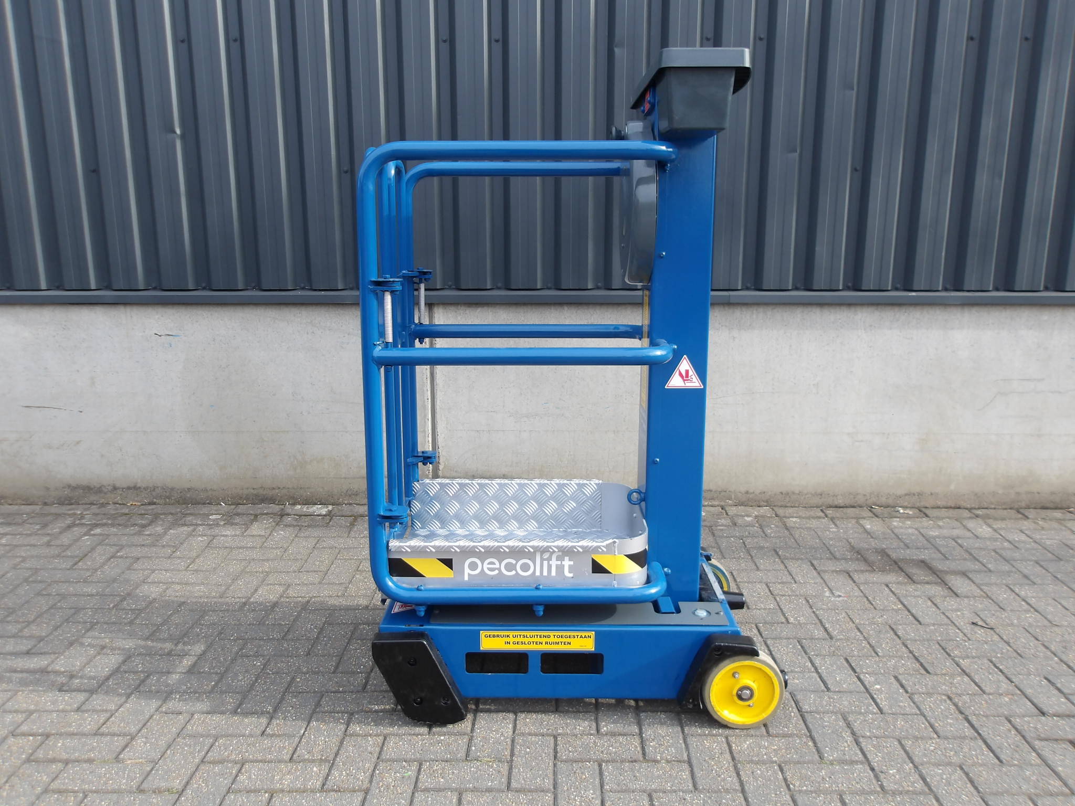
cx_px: 538
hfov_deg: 65.3
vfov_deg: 51.4
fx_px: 838
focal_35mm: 27
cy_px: 403
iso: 100
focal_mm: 4.9
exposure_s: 1/289
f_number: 3
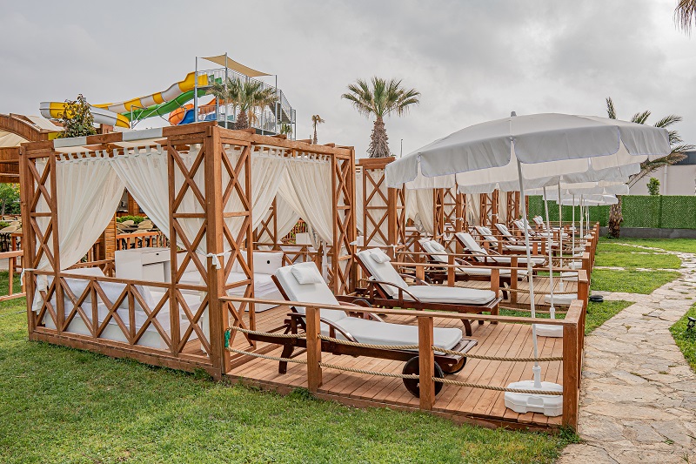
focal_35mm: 24
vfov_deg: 53.1
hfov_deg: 73.8
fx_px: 464
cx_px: 348
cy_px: 232
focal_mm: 16
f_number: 11
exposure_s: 1/200
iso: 400
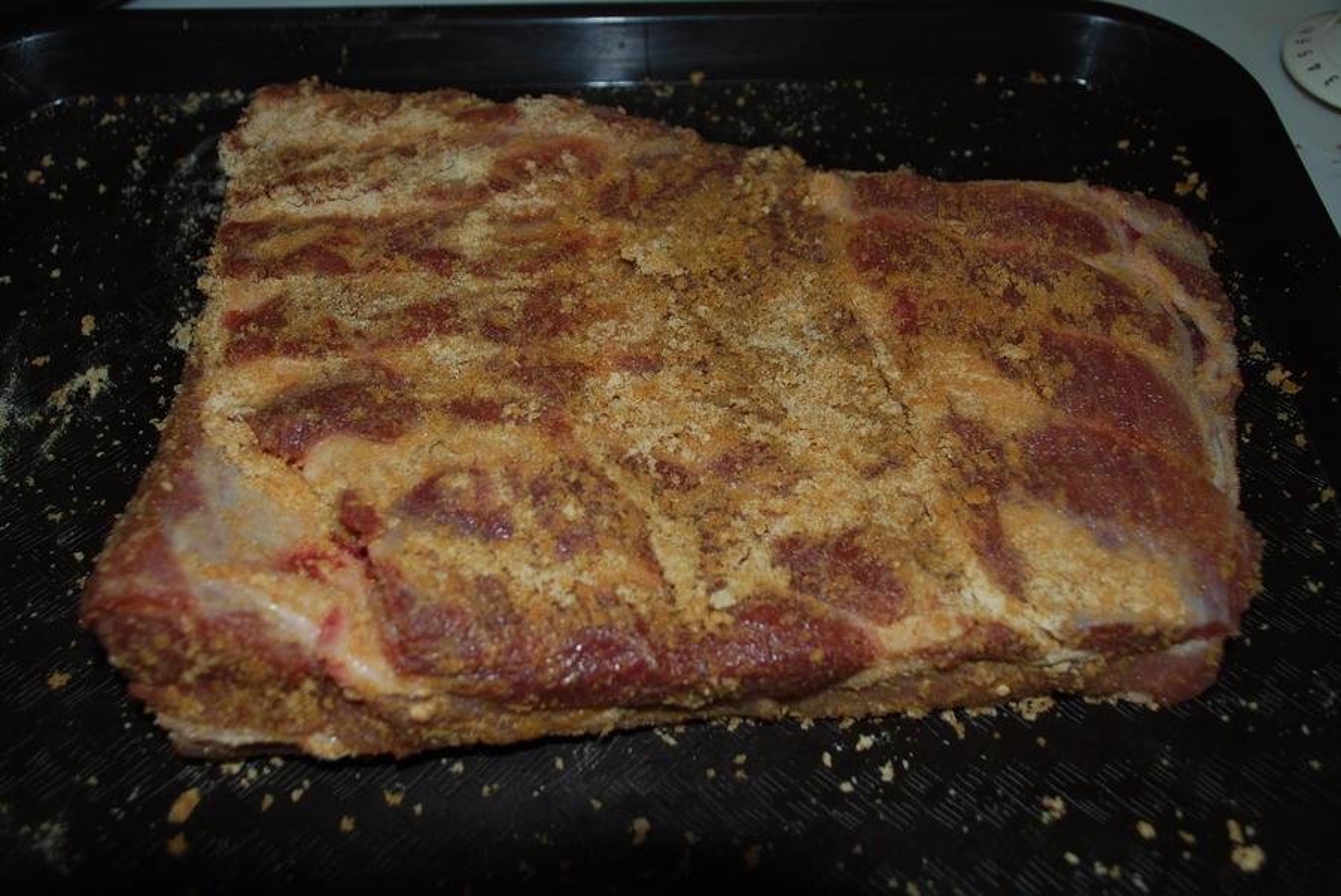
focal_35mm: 36
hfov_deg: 53.1
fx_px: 1342
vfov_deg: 37.0
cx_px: 670
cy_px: 448
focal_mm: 24
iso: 100
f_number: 4
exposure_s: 1/125
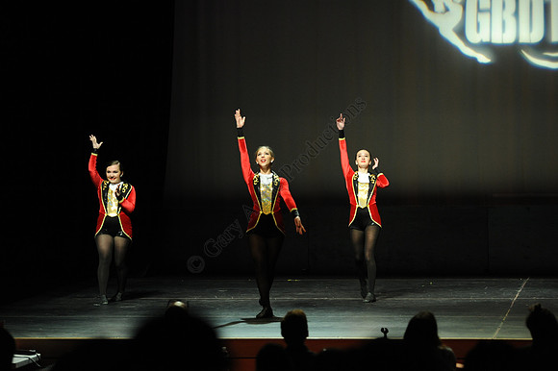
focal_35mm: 125
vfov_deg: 11.0
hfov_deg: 16.4
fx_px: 1936
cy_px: 186
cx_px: 279
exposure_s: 1/400
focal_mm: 125
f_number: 2.8
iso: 2500
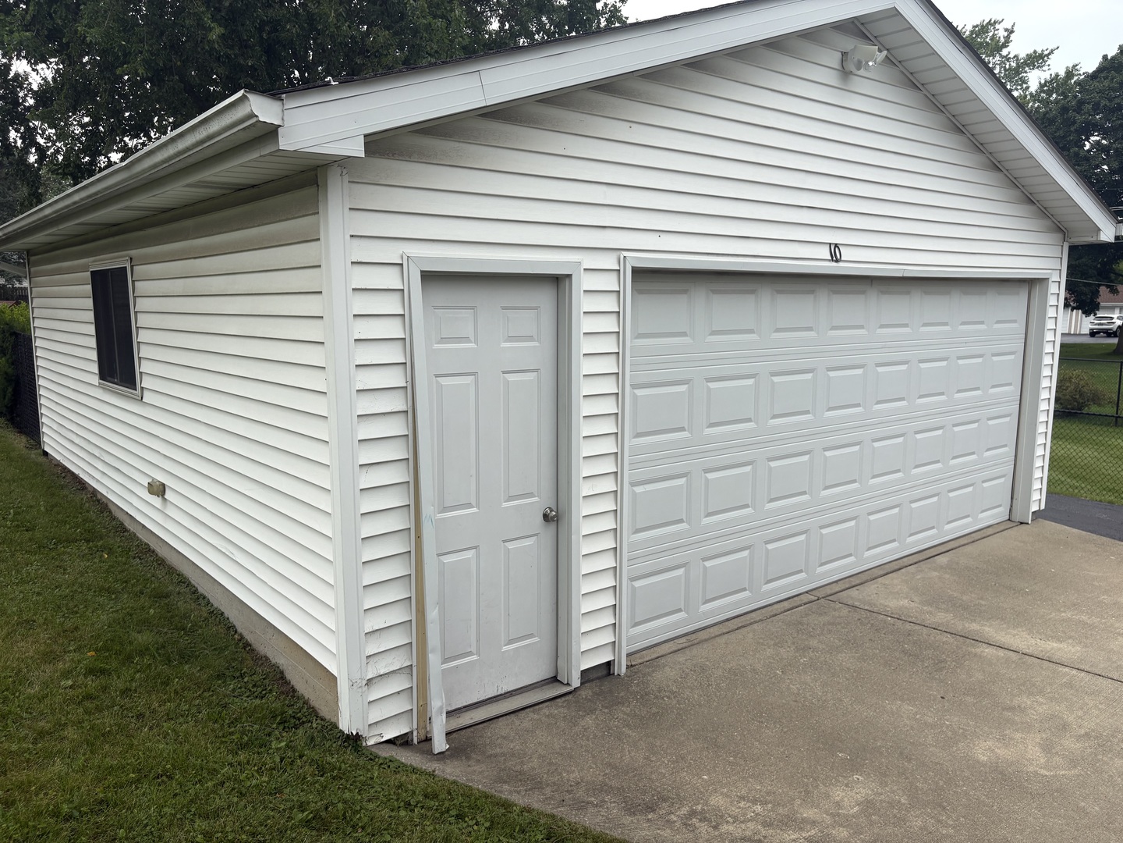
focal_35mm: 26
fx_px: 843
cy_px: 422
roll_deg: +1.0
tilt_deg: -8.2
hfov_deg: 67.3
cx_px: 562
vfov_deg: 53.1
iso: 50
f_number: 1.6
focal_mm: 5.96
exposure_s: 1/2538
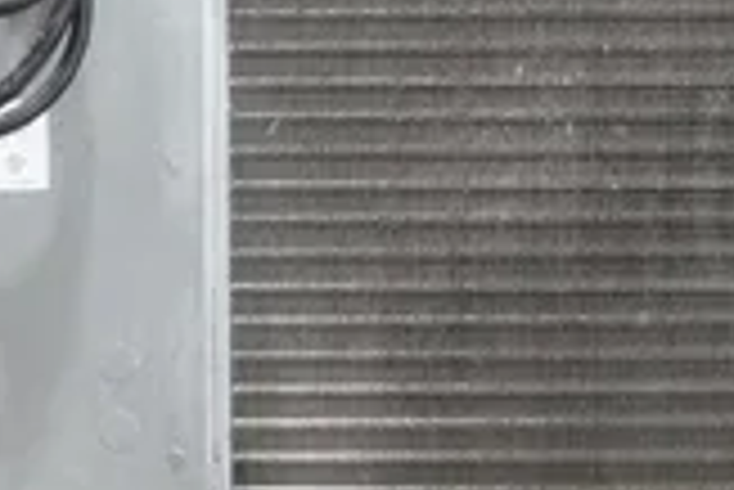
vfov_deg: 12.1
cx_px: 297
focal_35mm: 113
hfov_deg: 18.1
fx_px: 2306
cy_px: 97
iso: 1600
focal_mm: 16.86
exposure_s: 1/50
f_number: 4
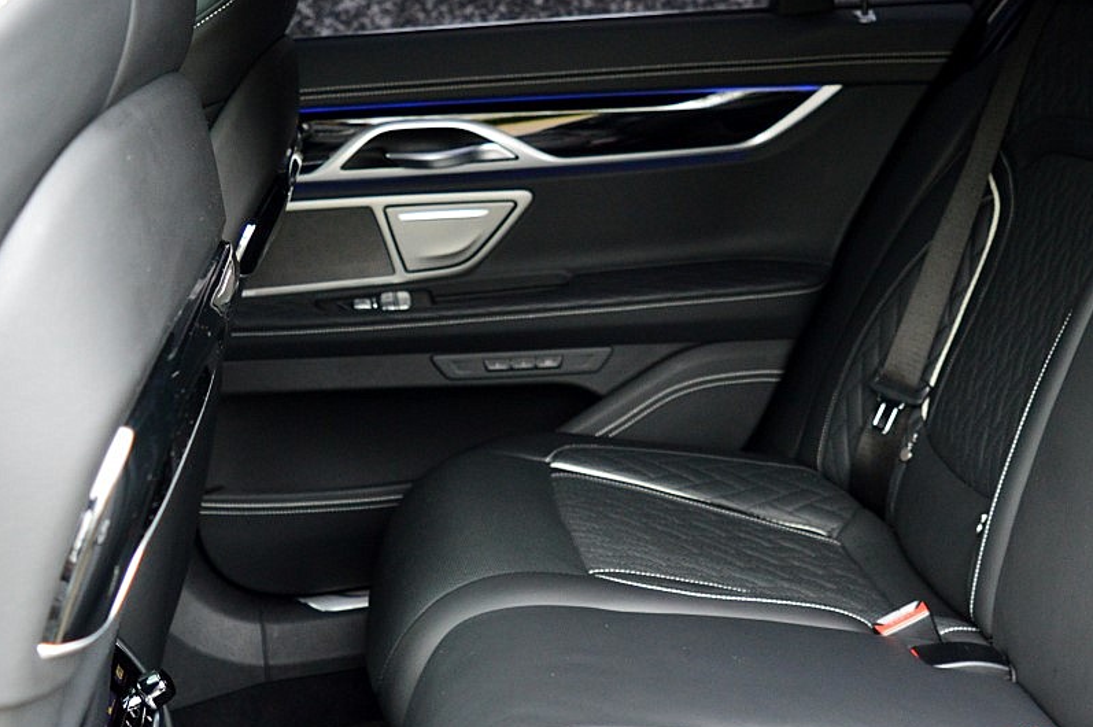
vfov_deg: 24.6
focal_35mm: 55
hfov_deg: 34.9
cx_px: 904
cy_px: 387
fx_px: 1668
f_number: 4
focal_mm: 18
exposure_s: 1/60
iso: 800
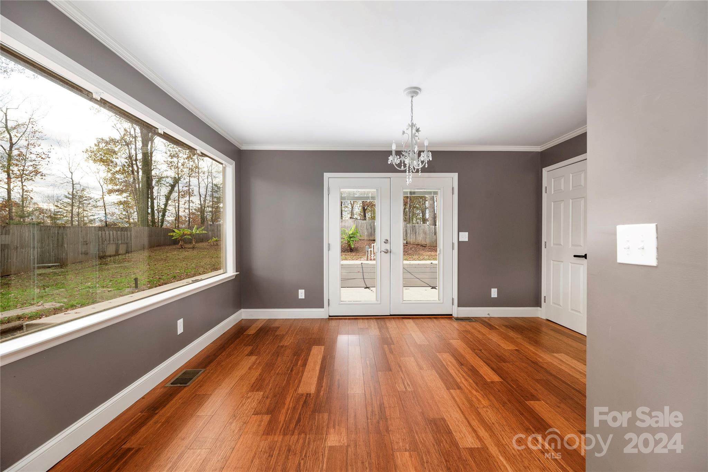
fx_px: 275
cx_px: 354
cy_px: 236
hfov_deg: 104.2
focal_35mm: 14
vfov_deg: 81.2
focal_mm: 14
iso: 320
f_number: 6.3
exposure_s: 1/200
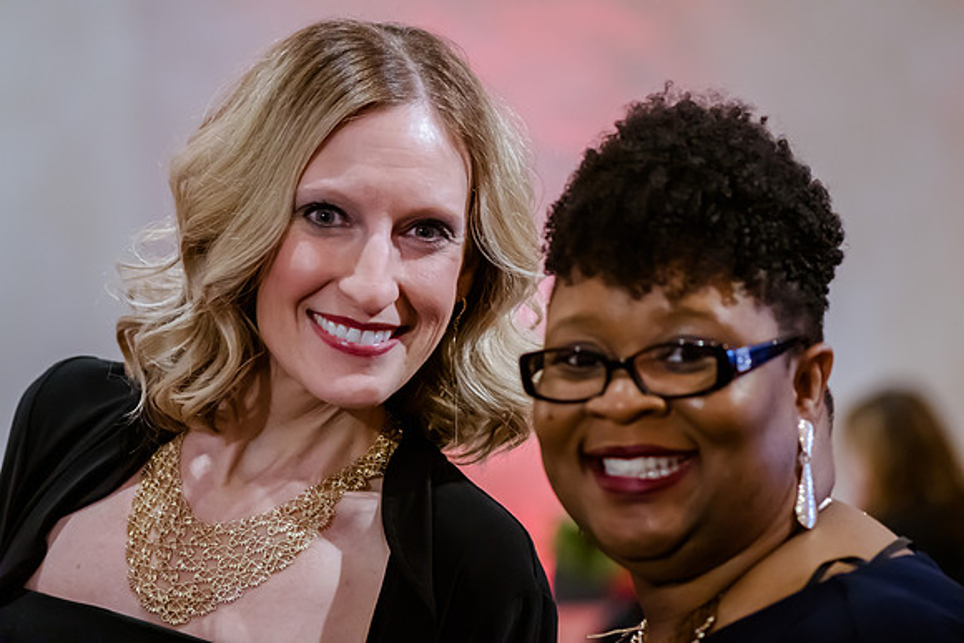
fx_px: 4218
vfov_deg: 8.7
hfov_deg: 13.0
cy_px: 322
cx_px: 482
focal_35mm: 158
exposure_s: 1/100
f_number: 2.8
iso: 4000
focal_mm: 105
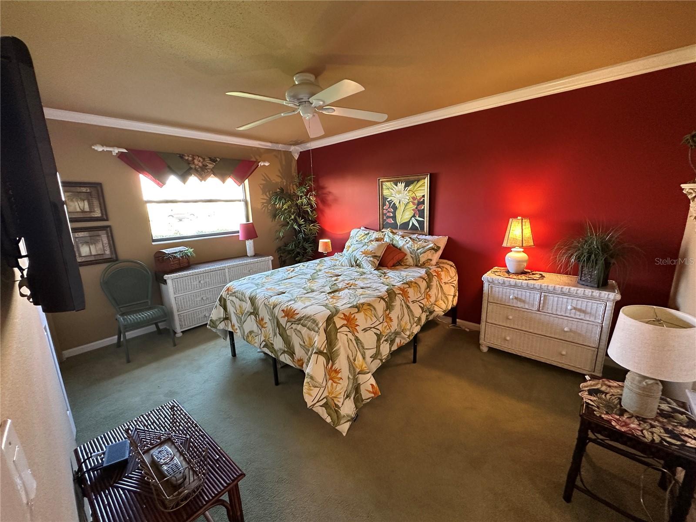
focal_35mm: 14
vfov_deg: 85.7
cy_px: 261
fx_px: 281
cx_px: 348
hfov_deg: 102.1
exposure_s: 1/60
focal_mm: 2.22
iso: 320
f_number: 2.2
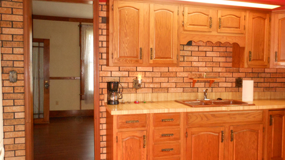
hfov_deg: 58.0
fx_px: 257
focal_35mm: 34
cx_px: 154
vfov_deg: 34.6
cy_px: 83
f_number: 3.7
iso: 500
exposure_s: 1/25
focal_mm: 5
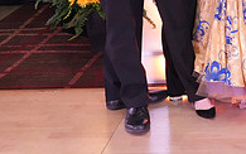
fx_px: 651
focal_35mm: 97
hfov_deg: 20.3
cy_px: -60
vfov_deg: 12.9
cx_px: 281
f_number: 7.1
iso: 8000
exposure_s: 1/250
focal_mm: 32
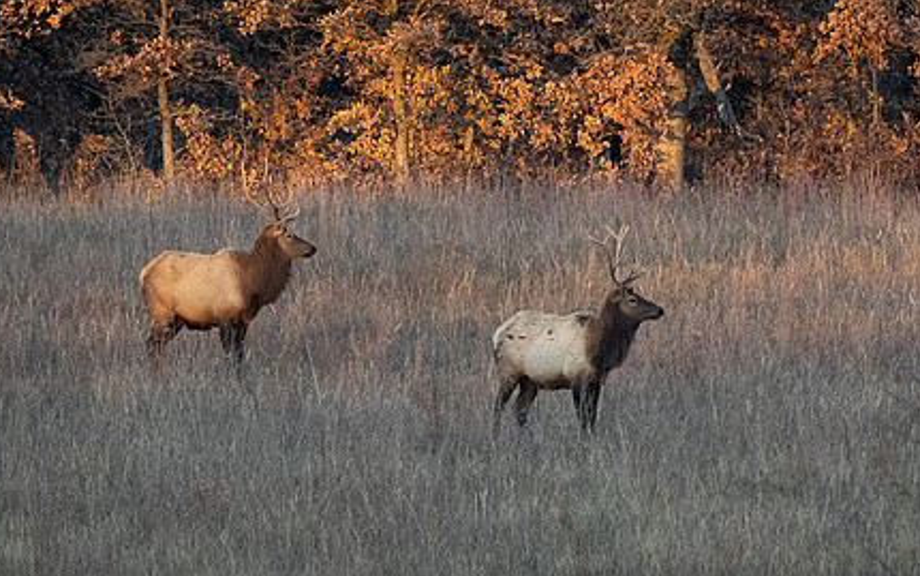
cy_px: 276
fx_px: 36992
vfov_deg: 0.9
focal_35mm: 1475
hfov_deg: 1.4
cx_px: 379
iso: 1250
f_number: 4
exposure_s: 1/1000
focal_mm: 300
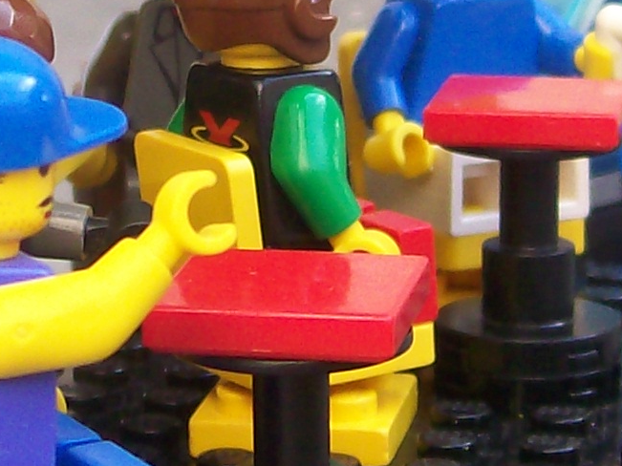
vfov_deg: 8.7
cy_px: 72
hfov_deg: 11.6
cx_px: 123
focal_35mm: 170
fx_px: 3054
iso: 80
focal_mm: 6
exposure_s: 1/201
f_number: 2.7
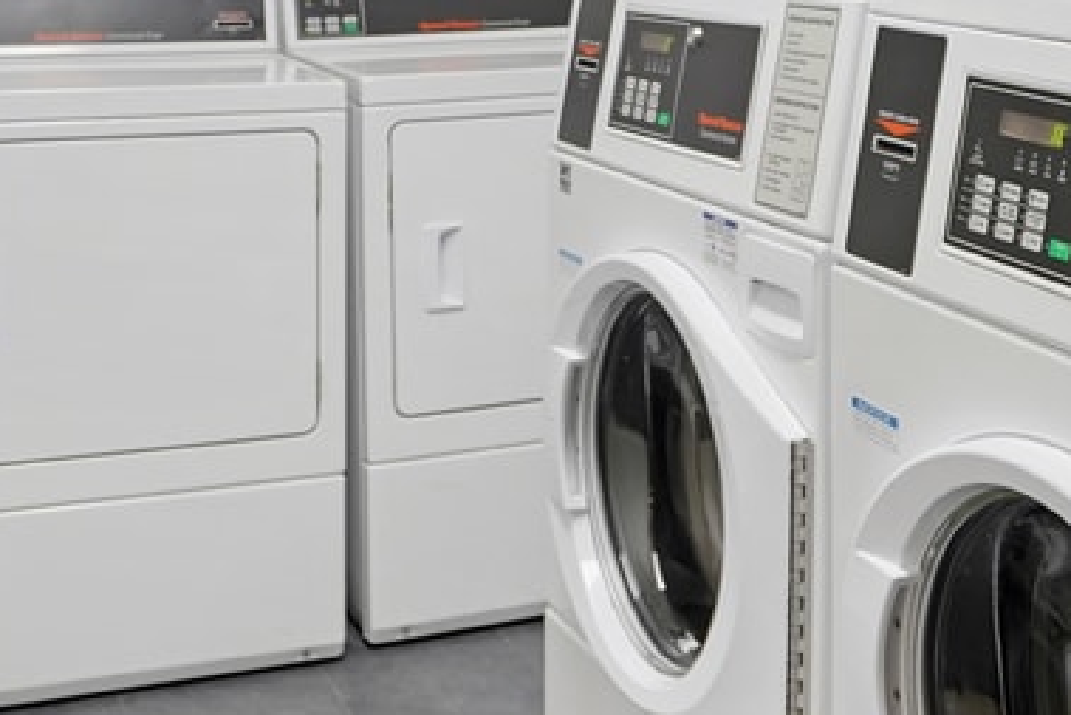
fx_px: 1696
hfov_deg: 34.9
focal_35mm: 57
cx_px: 654
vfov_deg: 22.3
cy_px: -90
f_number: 4
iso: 640
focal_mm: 16
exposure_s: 1/125
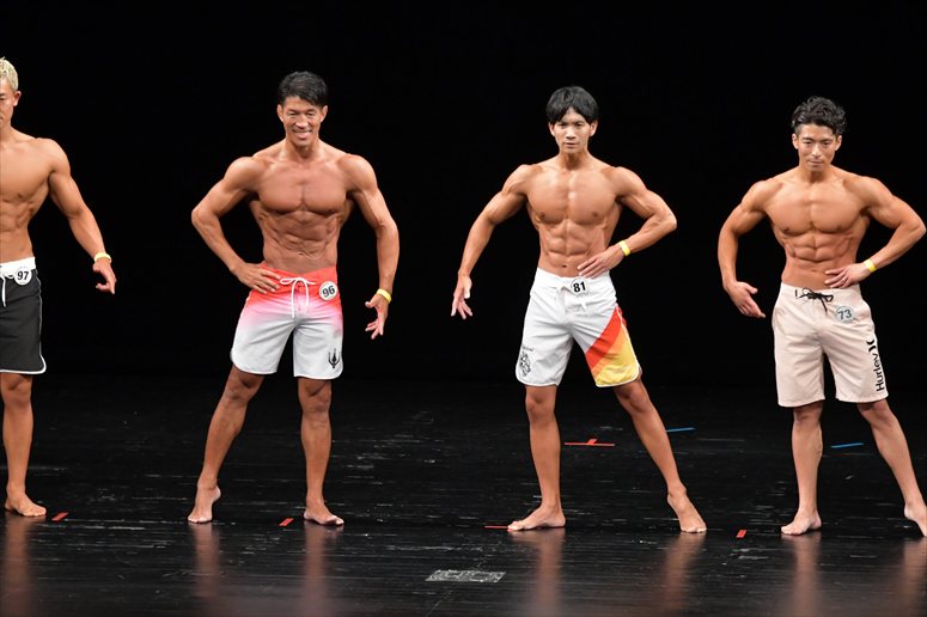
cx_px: 464
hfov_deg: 9.2
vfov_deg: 6.1
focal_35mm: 225
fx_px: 5791
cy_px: 308
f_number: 5.6
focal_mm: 150
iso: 3200
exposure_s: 1/400
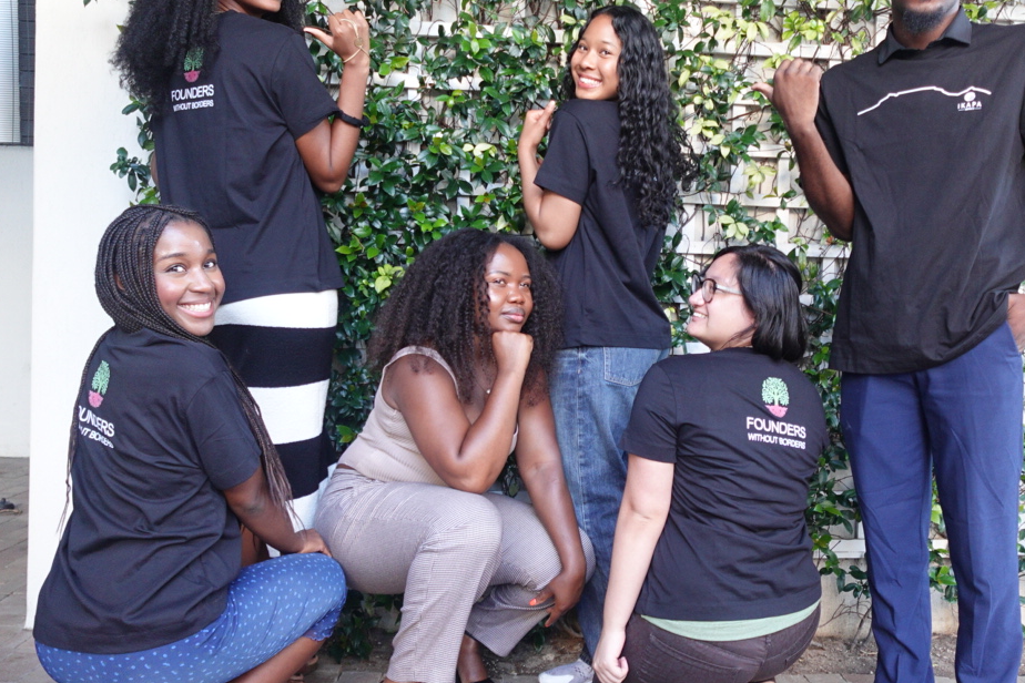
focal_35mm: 35
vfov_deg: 37.8
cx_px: 615
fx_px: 996
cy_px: 370
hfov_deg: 54.1
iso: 320
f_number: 2
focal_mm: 7.6
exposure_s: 1/80
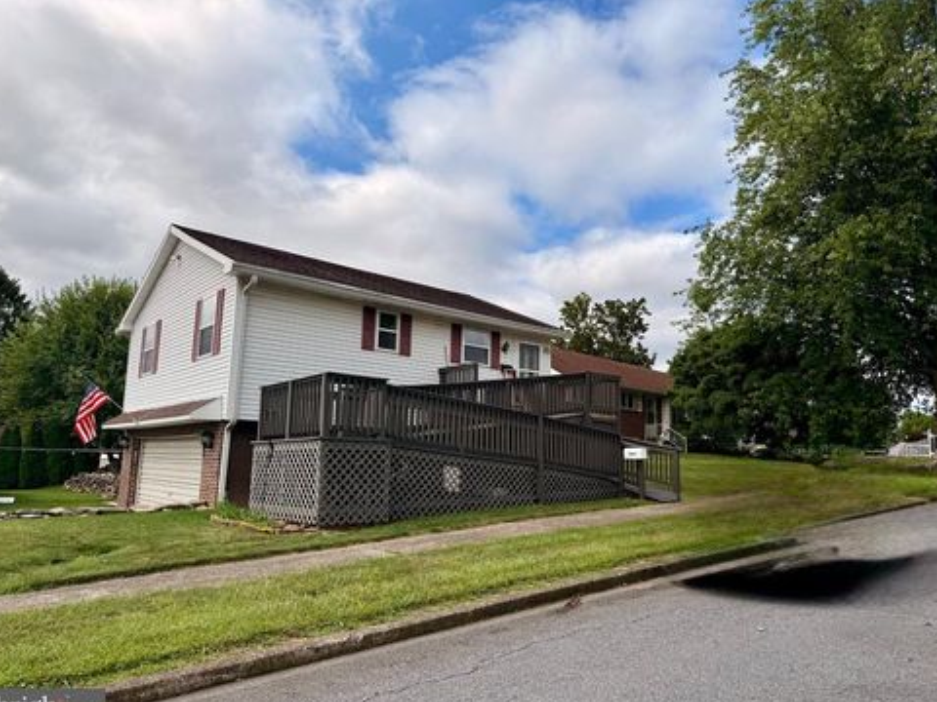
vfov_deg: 54.9
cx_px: 474
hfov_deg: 69.4
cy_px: 362
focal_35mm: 25
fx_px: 677
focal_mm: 6.76
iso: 80
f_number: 1.78
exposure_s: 1/7353
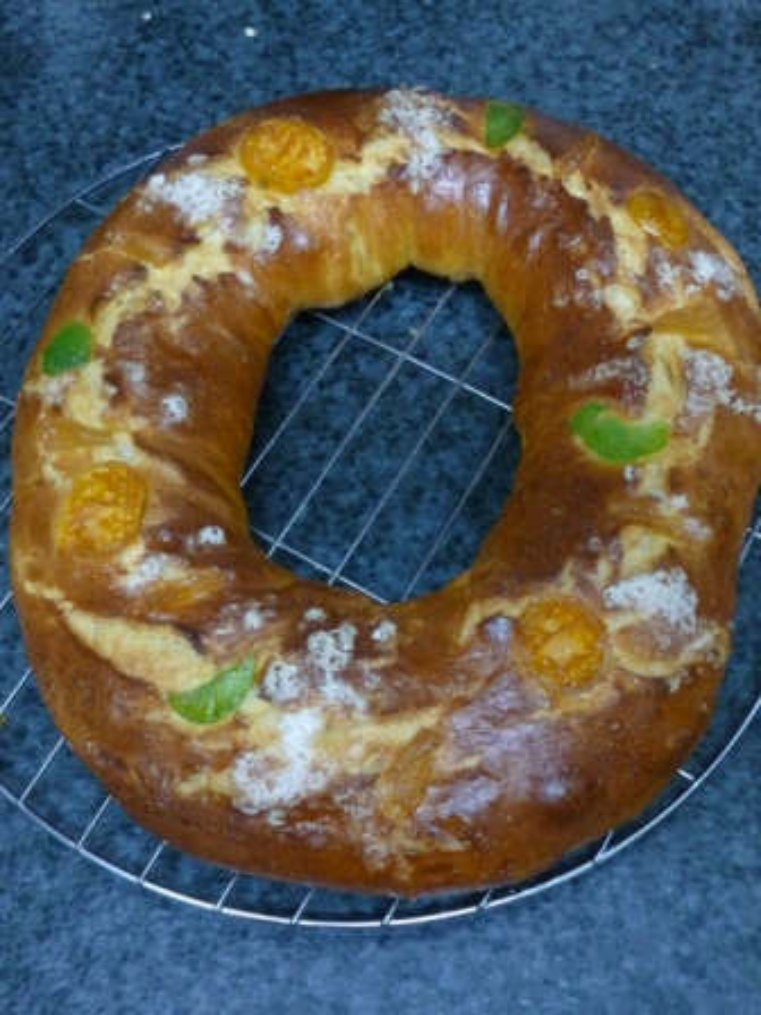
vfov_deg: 45.8
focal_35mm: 41
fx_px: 1202
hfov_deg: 35.1
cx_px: 380
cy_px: 508
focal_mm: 7.4
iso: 400
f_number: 3.7
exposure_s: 1/10
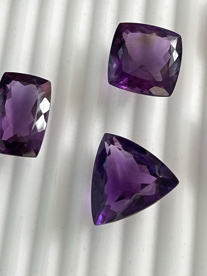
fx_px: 686
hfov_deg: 17.1
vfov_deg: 22.5
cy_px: 58
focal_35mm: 86
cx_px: 135
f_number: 1.5
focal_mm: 5.7
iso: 100
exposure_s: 1/121
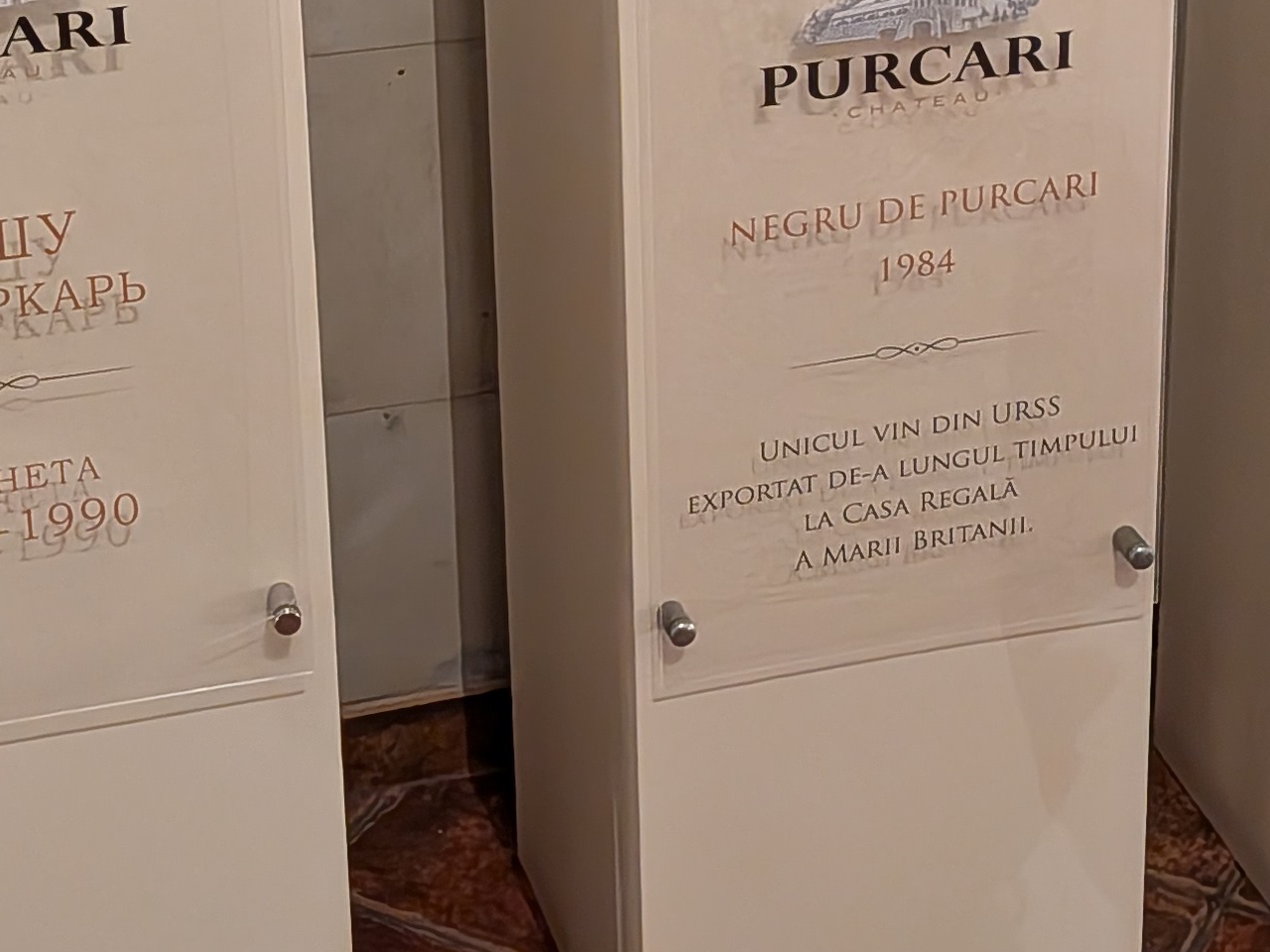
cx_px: 613
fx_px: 2752
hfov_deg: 26.0
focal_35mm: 75
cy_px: -30
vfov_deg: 19.0
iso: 1678
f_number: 1.7
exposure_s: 1/20
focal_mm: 4.53
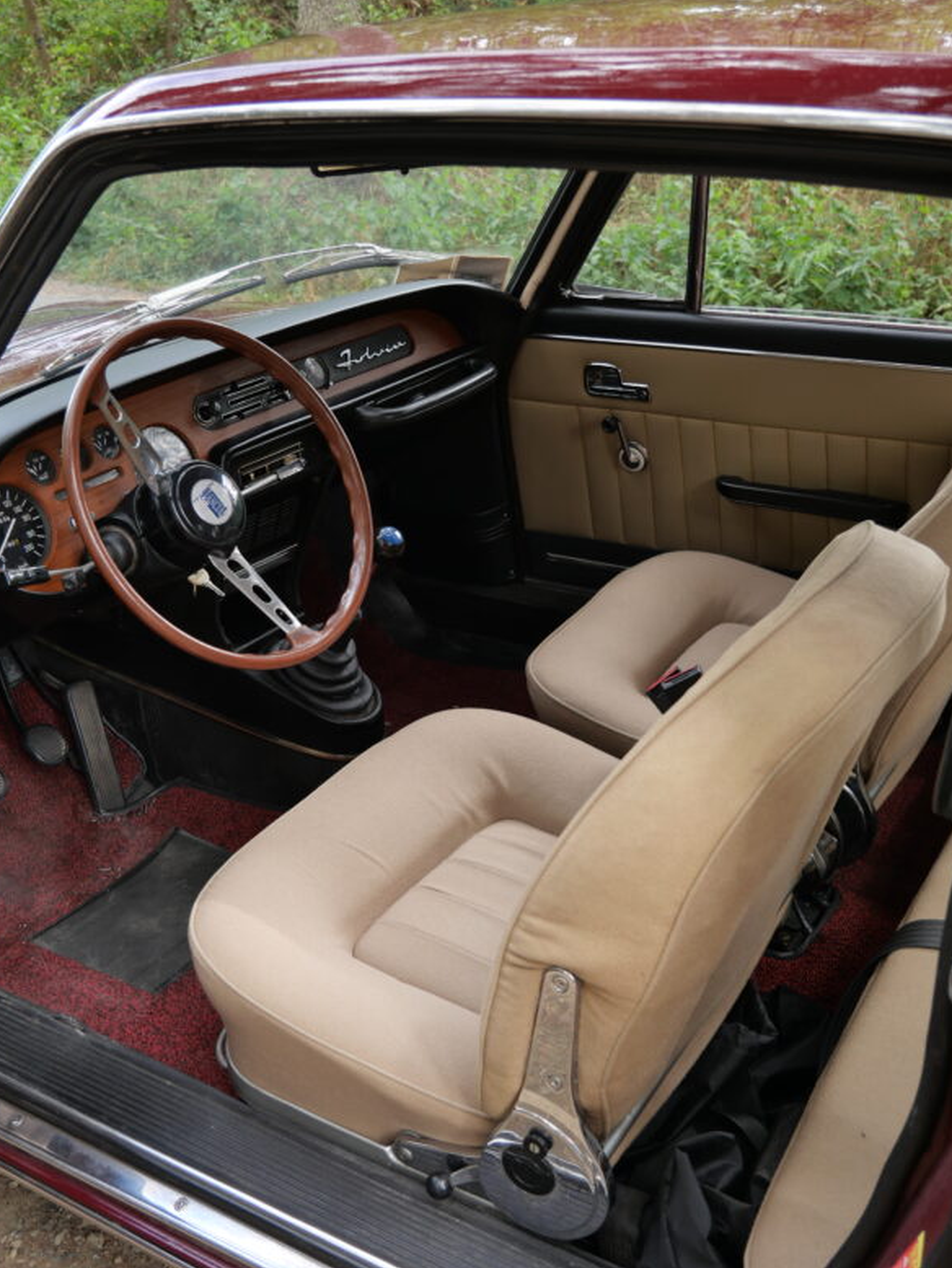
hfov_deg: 38.7
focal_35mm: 37
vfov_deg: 50.1
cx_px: 468
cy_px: 618
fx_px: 1356
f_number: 3.9
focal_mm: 18
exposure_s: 1/80
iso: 200
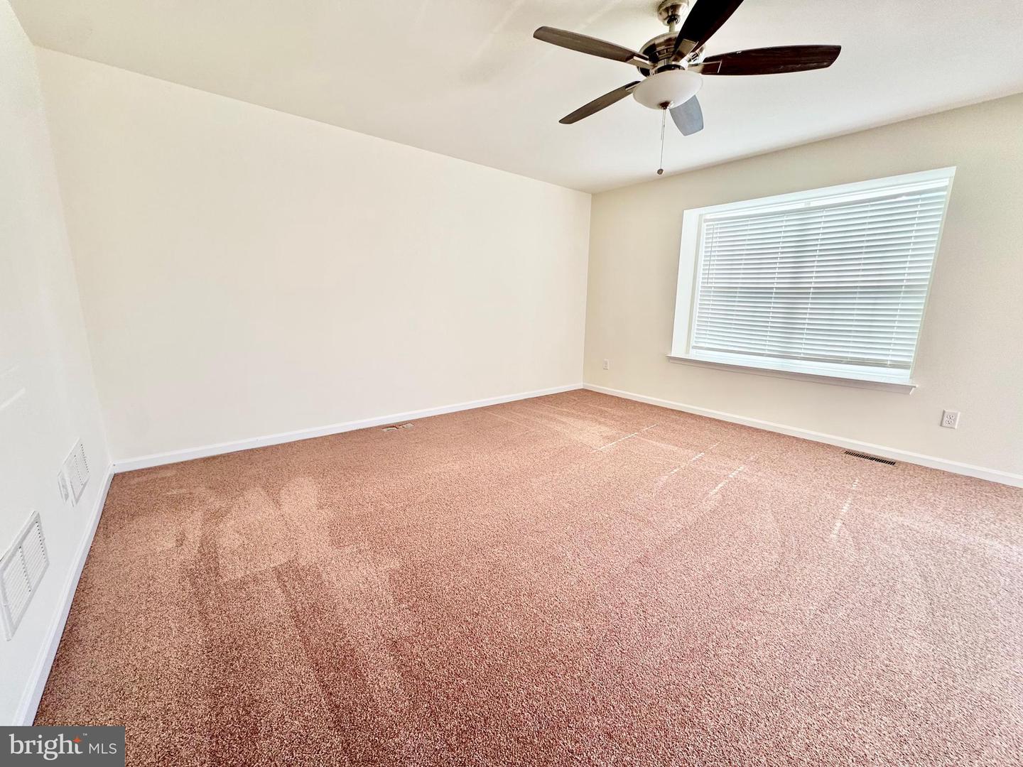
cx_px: 512
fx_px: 414
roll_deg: -1.2
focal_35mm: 14
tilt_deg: -11.0
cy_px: 384
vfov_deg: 85.7
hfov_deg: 102.1
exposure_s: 1/159
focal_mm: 2.22
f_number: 2.2
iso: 40
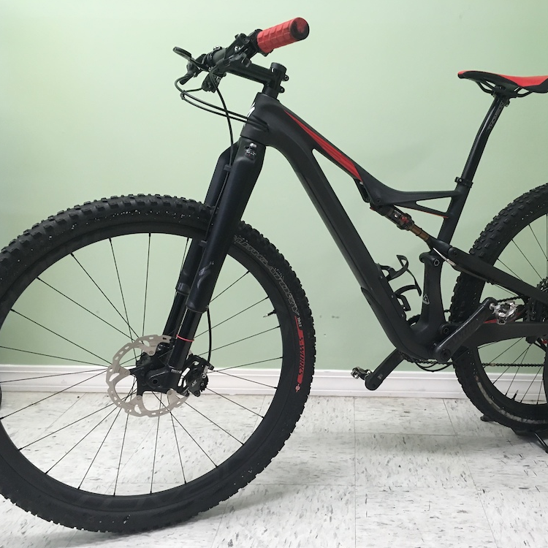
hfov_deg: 46.7
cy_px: 276
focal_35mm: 35
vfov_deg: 47.2
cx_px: 347
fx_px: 627
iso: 100
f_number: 2.2
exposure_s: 1/30
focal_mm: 4.15
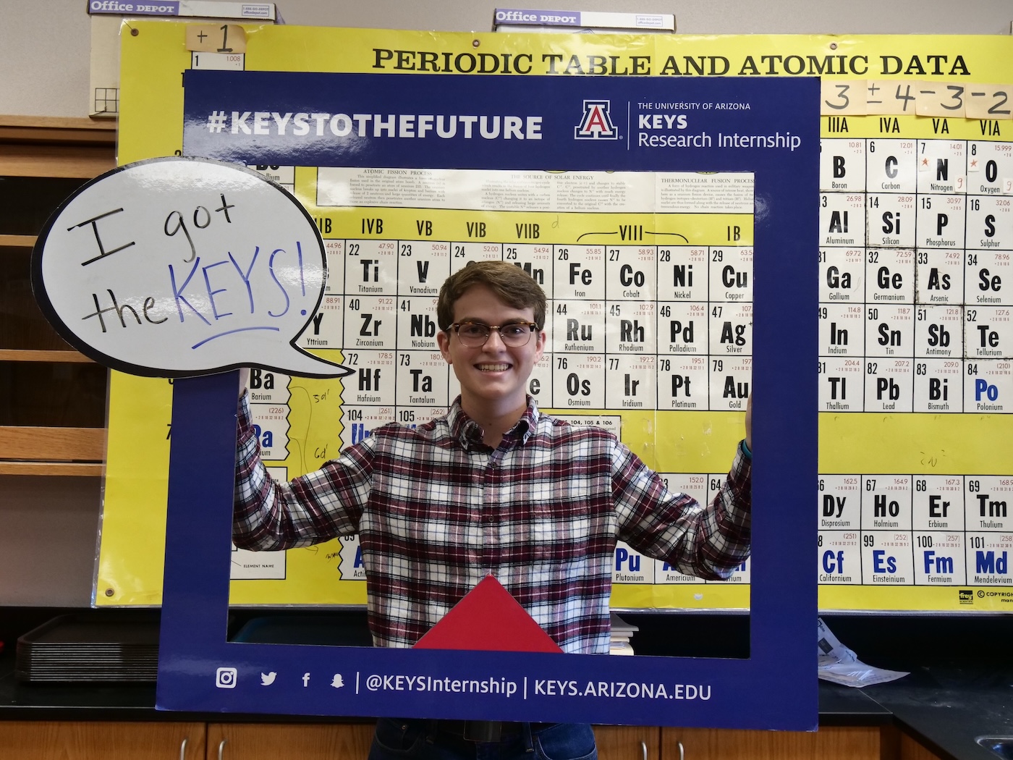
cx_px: 506
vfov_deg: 44.2
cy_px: 380
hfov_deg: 56.8
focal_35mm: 32
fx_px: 936
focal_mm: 16
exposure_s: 1/60
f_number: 5
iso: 1250
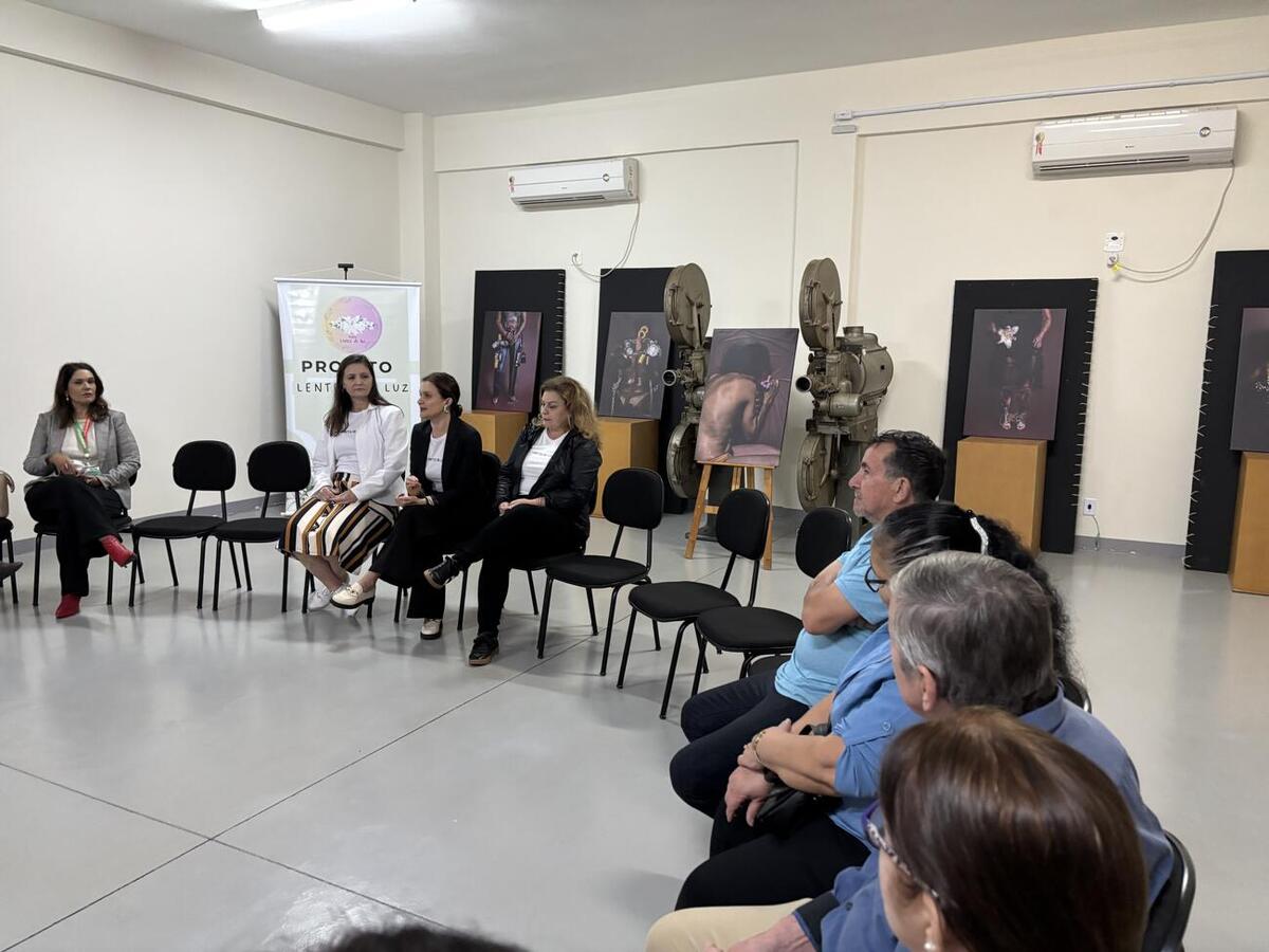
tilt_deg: -9.0
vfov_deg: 53.1
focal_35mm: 26
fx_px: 953
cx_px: 634
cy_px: 476
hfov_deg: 67.3
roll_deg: -1.2
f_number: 1.6
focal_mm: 5.96
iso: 400
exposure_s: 1/60
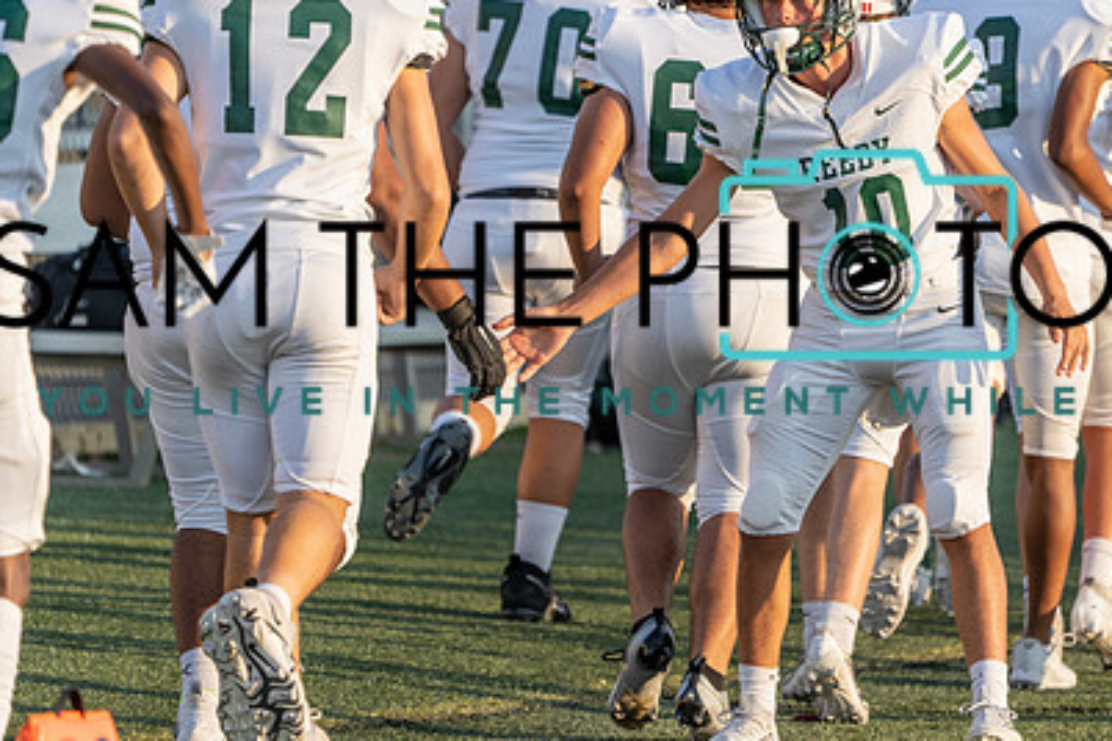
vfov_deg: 2.6
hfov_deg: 3.8
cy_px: 281
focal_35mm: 538
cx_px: 783
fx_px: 16617
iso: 640
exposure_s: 1/1000
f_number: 5.6
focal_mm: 373
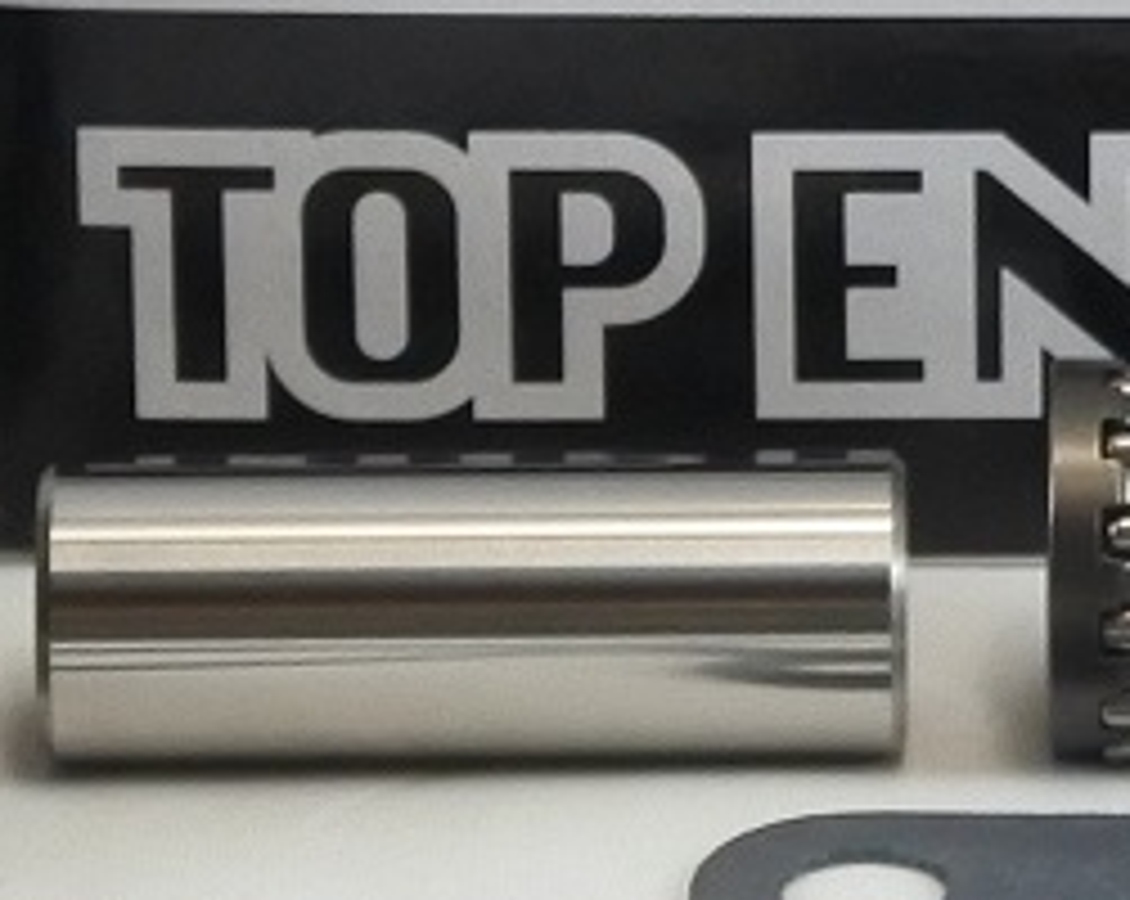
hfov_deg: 5.3
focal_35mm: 362
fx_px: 12088
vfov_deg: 4.2
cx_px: 1560
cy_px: -356
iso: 500
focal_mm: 20.6
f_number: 4.8
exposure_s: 1/125
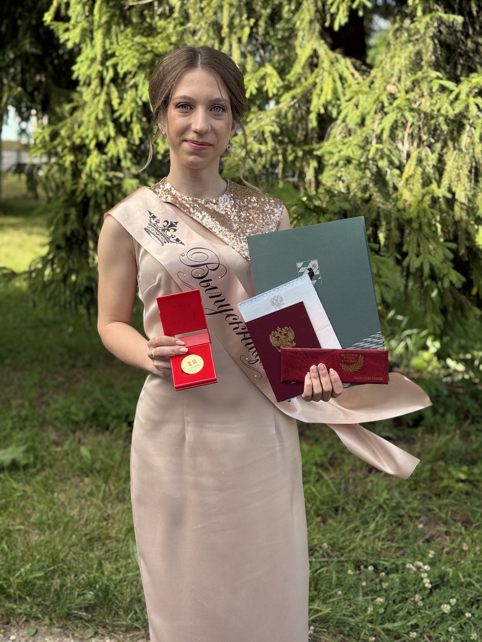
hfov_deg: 30.3
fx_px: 891
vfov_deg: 39.7
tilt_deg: -10.7
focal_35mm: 48
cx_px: 241
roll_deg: +1.5
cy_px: 321
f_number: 1.78
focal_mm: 6.76
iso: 64
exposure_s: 1/855
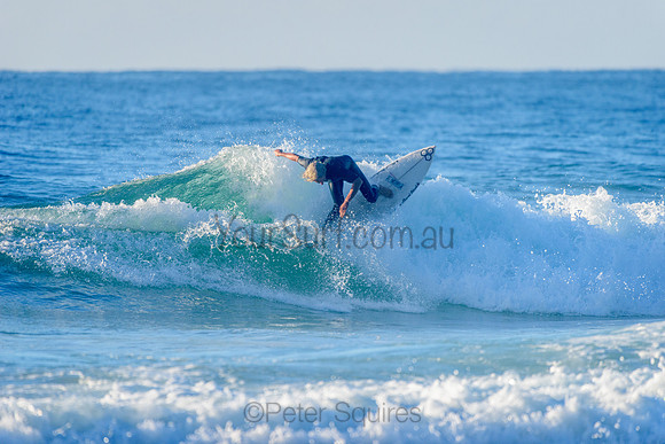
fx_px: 9241
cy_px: 222
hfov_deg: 4.1
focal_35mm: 500
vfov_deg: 2.8
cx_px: 332
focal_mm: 500
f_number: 5.6
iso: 450
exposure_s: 1/2000
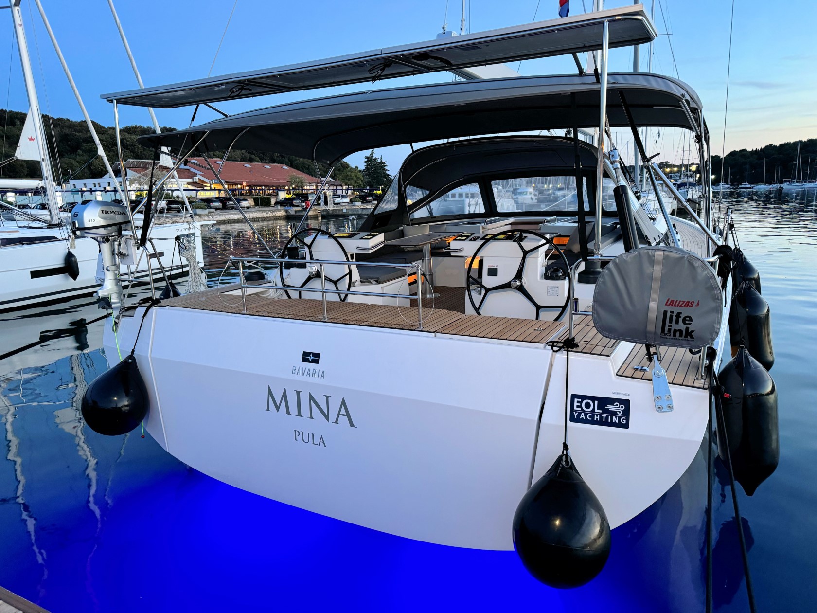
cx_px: 408
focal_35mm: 24
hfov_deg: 71.6
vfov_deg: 56.8
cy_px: 306
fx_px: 566
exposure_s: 1/50
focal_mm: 6.76
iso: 640
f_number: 1.78
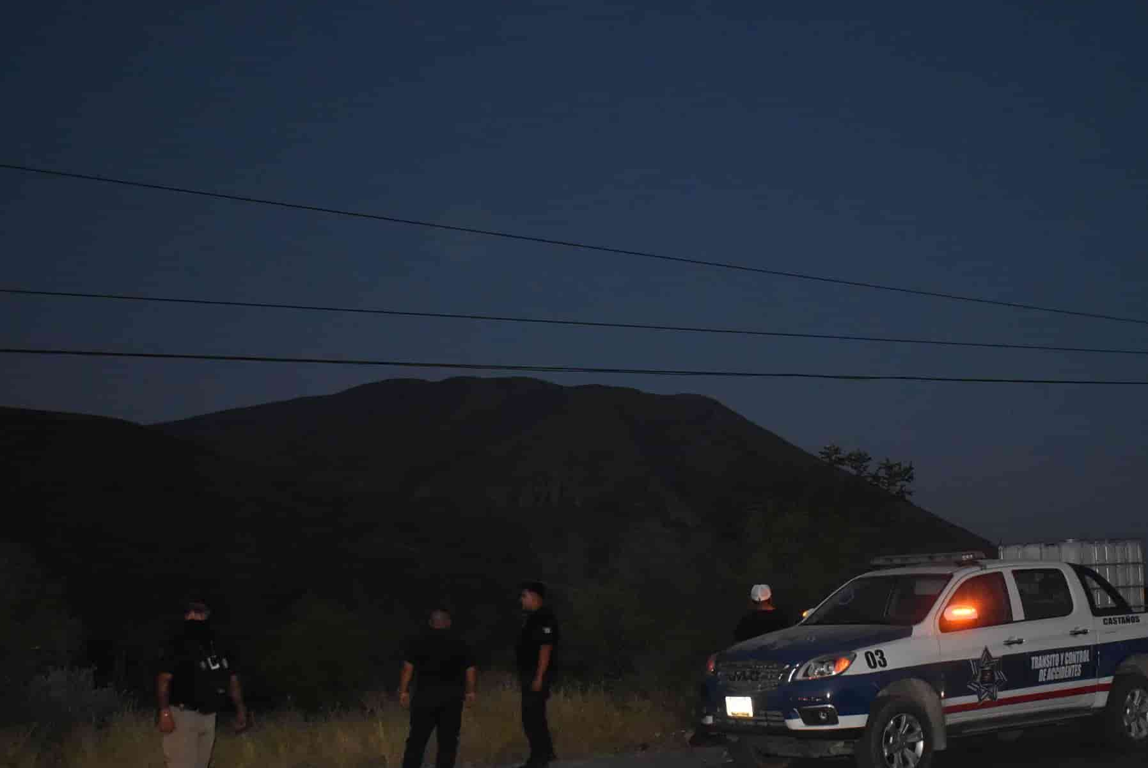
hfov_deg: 39.5
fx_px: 1596
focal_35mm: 50
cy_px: 573
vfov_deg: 26.7
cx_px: 670
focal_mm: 20
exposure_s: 1/60
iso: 3600
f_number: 3.5
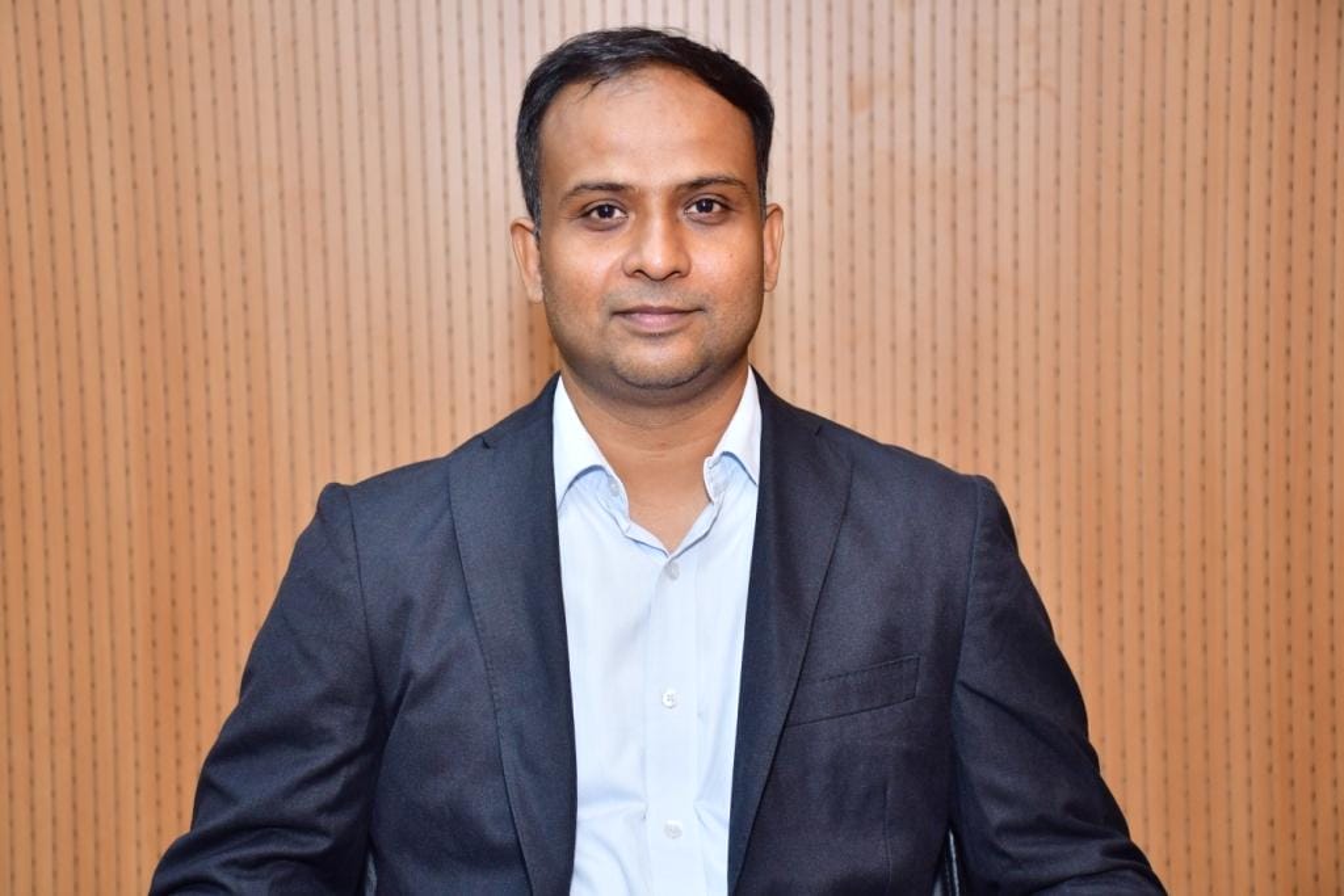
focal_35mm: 78
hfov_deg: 26.0
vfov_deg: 17.5
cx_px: 672
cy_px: 448
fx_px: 2912
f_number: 5.6
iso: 1000
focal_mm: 52
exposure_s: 1/125
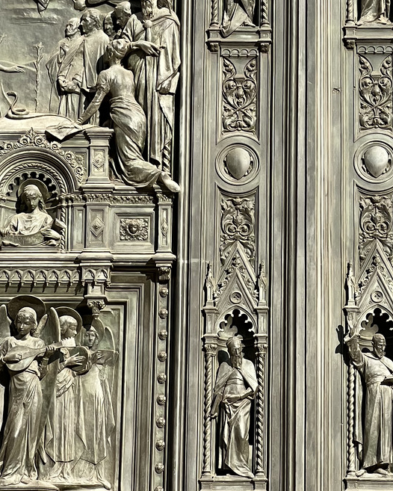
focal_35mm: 183
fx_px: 2659
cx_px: 309
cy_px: -23
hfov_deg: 8.4
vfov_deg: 10.4
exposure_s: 1/303
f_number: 2.8
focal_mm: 9
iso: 32
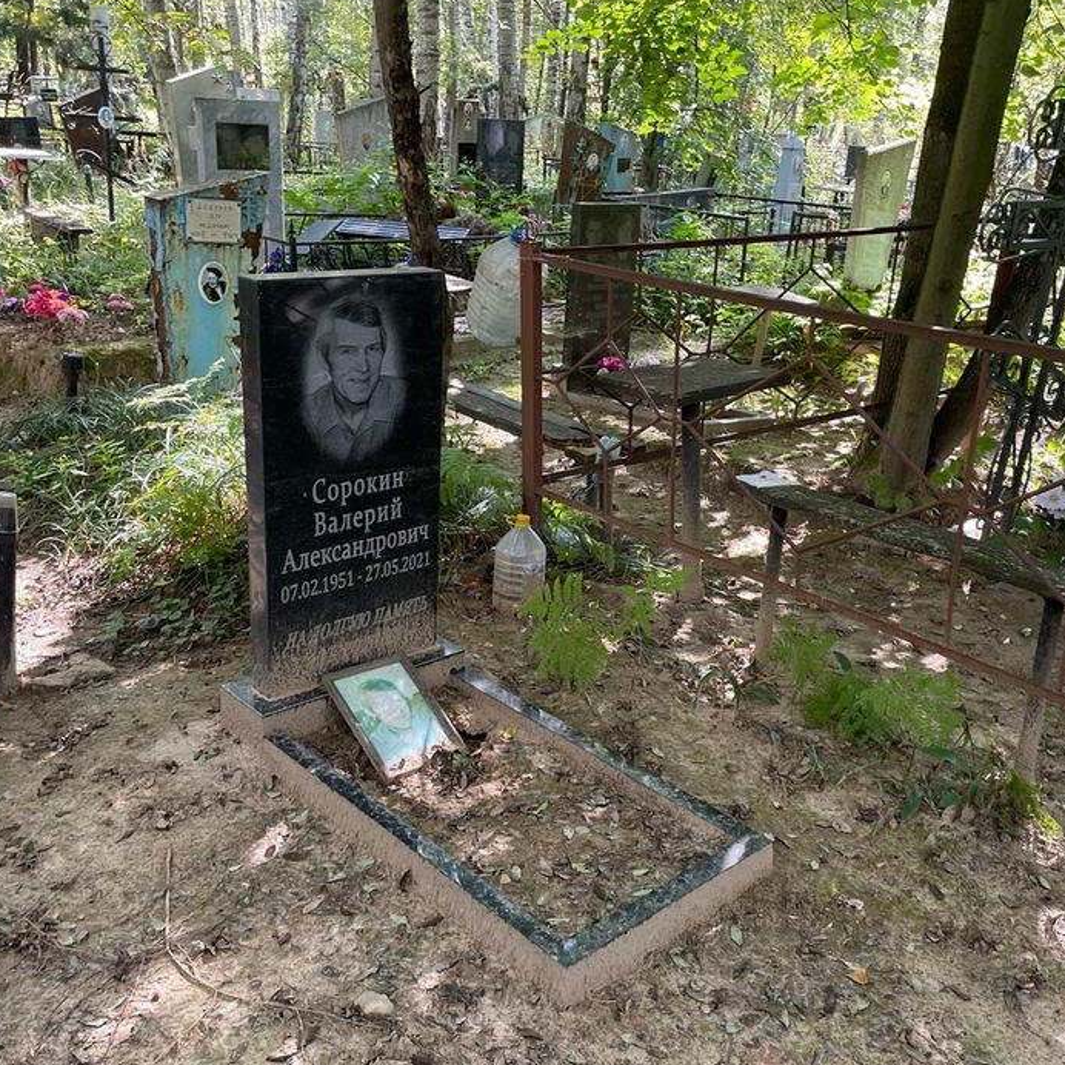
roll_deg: -6.4
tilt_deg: -12.4
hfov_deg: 48.3
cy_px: 548
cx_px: 608
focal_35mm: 34
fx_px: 1183
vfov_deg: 48.4
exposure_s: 1/121
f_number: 1.6
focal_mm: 4.2
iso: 100
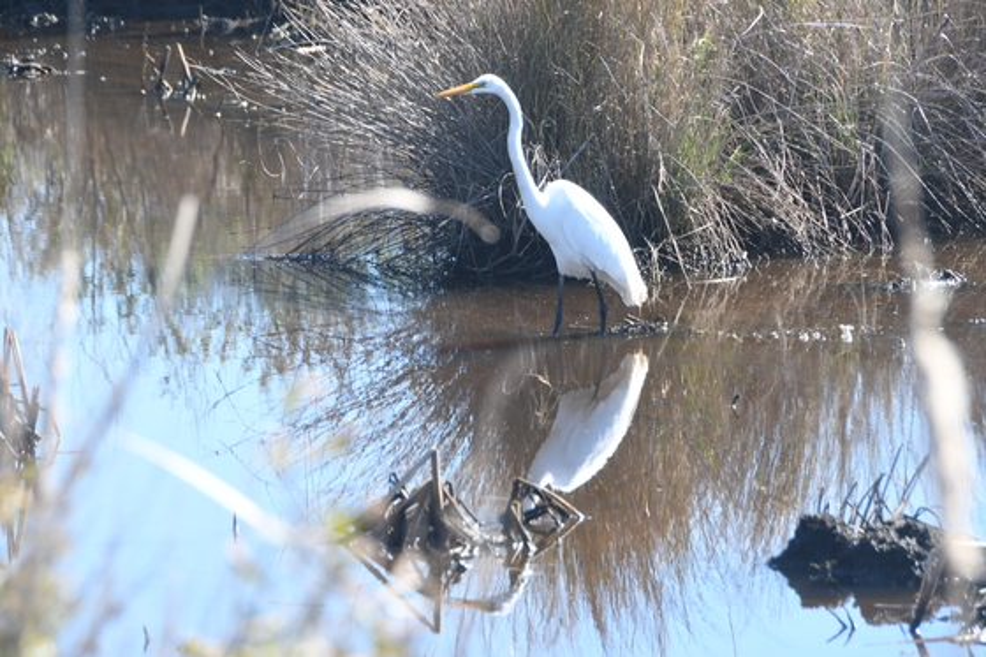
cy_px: 328
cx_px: 493
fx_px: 8214
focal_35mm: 300
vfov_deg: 4.6
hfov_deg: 6.9
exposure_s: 1/100
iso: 160
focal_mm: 200
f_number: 9
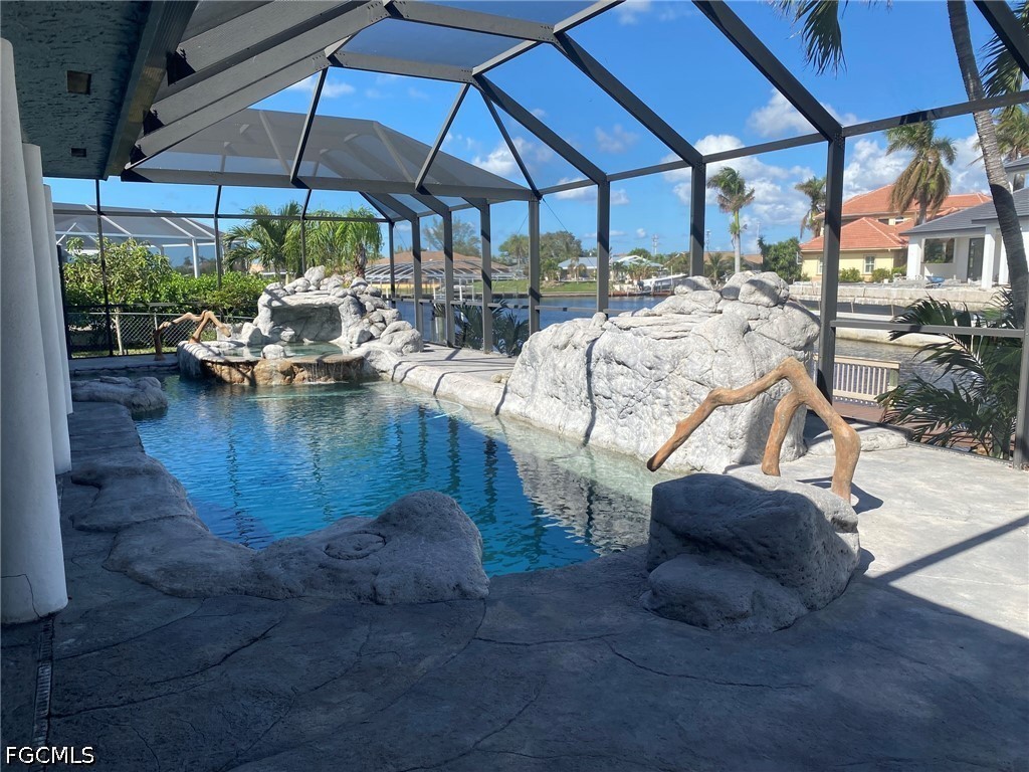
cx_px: 514
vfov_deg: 53.1
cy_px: 386
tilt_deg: -6.6
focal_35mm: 26
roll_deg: +0.1
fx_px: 773
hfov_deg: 67.3
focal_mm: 4.25
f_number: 1.8
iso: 32
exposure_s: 1/1330
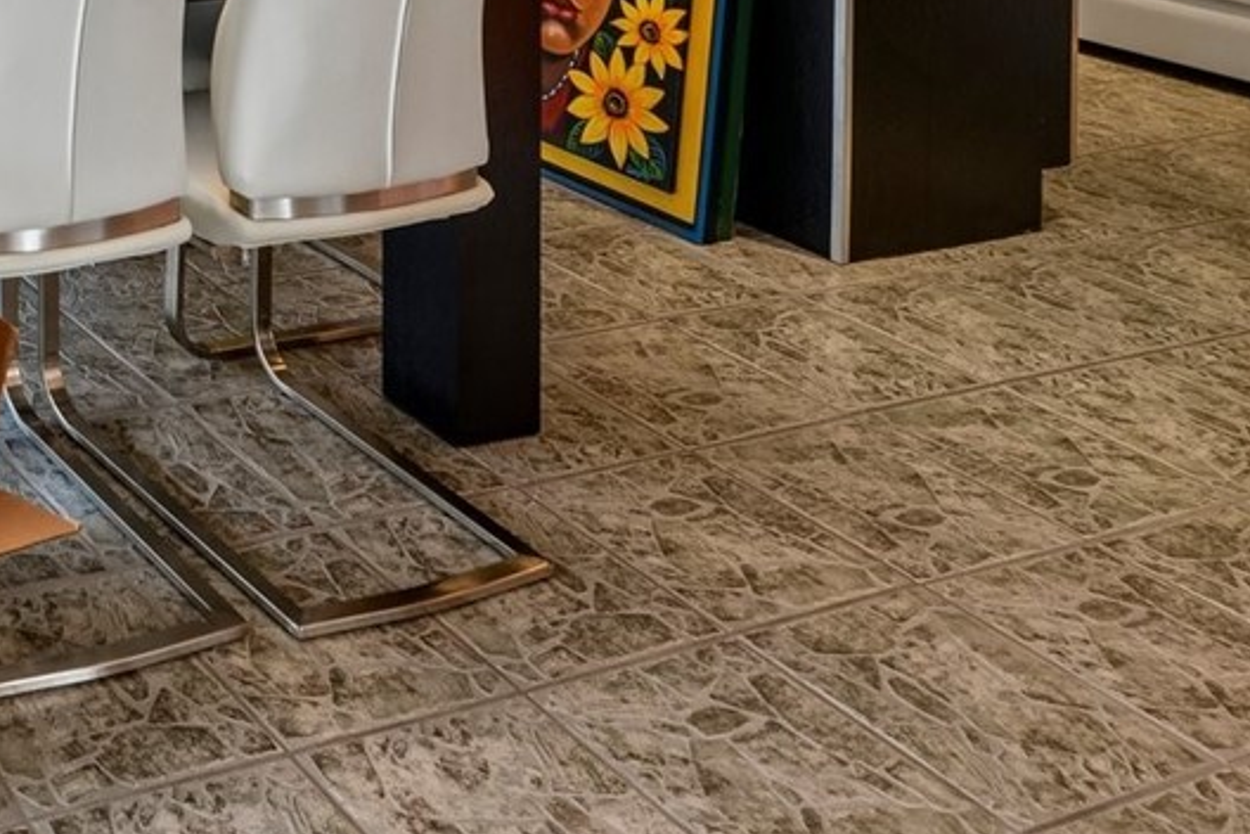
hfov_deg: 32.3
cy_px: -442
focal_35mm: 45
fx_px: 1562
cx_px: -397
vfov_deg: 23.4
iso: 200
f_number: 9
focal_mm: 14
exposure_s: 1/6
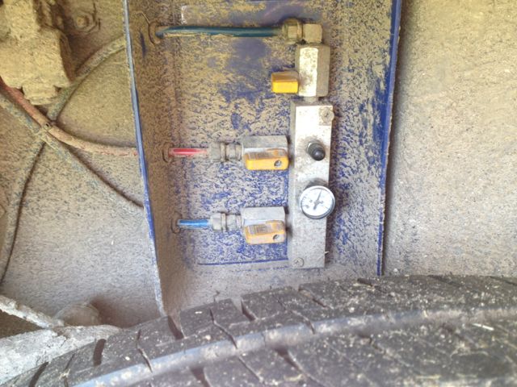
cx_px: 258
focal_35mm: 35
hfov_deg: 52.6
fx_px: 523
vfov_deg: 40.7
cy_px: 194
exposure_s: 1/30
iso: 50
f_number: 2.4
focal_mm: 4.28
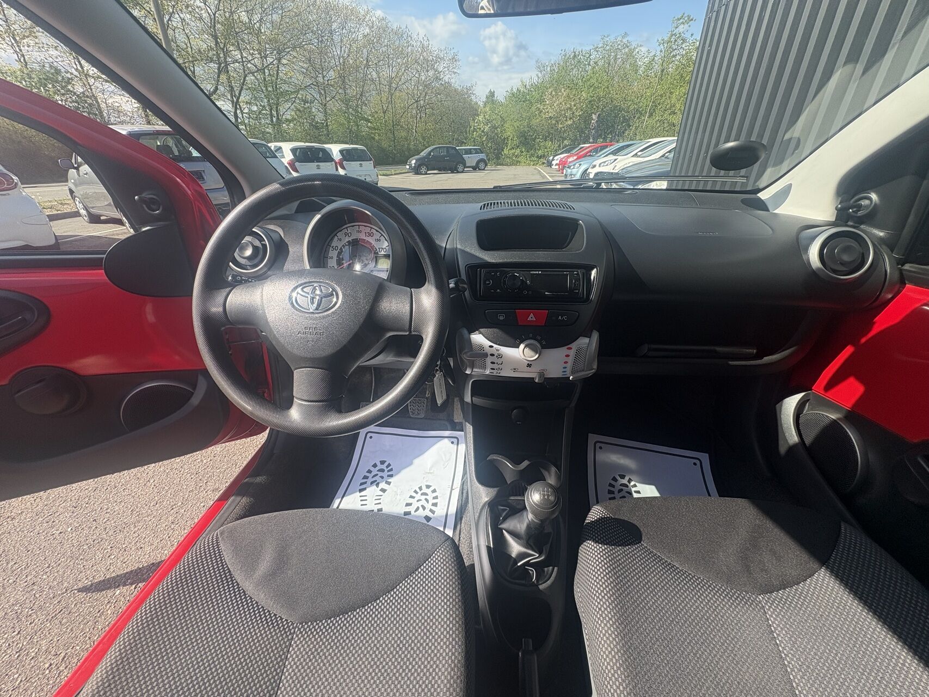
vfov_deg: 85.7
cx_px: 464
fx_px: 376
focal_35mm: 14
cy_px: 348
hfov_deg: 102.1
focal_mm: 2.22
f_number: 2.2
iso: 64
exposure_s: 1/610
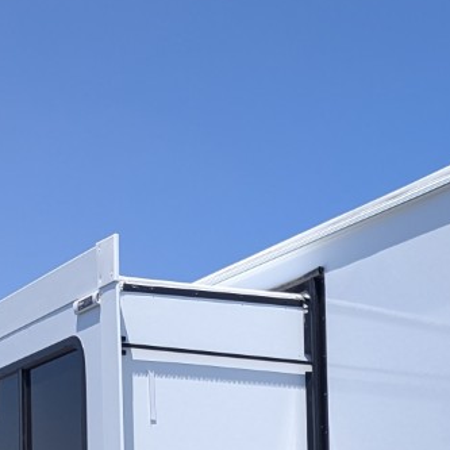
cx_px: 570
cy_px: 559
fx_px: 1309
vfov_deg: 18.4
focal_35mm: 89
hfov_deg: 18.3
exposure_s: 1/2358
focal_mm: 6.81
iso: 48
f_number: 1.85
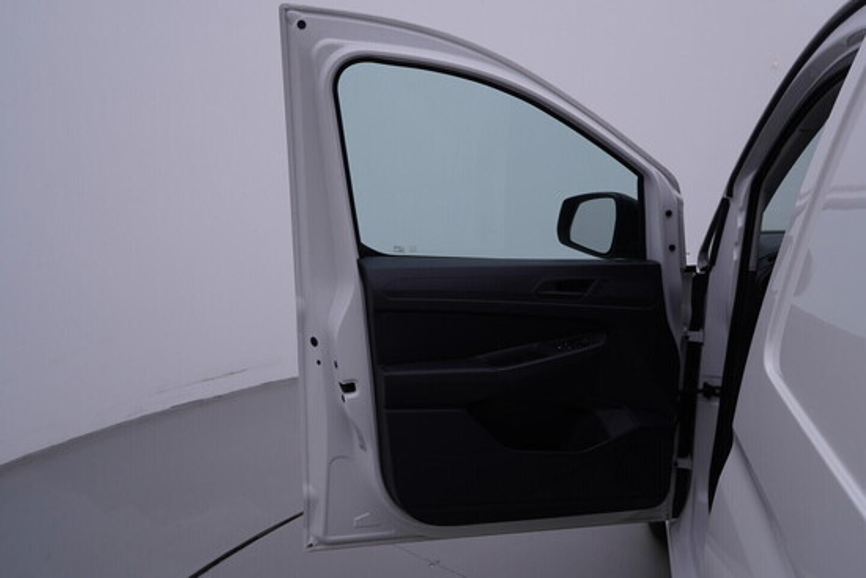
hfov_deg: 53.1
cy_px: 289
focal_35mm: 36
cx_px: 433
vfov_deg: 36.9
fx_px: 866
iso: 125
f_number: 5
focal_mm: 24
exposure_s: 1/125
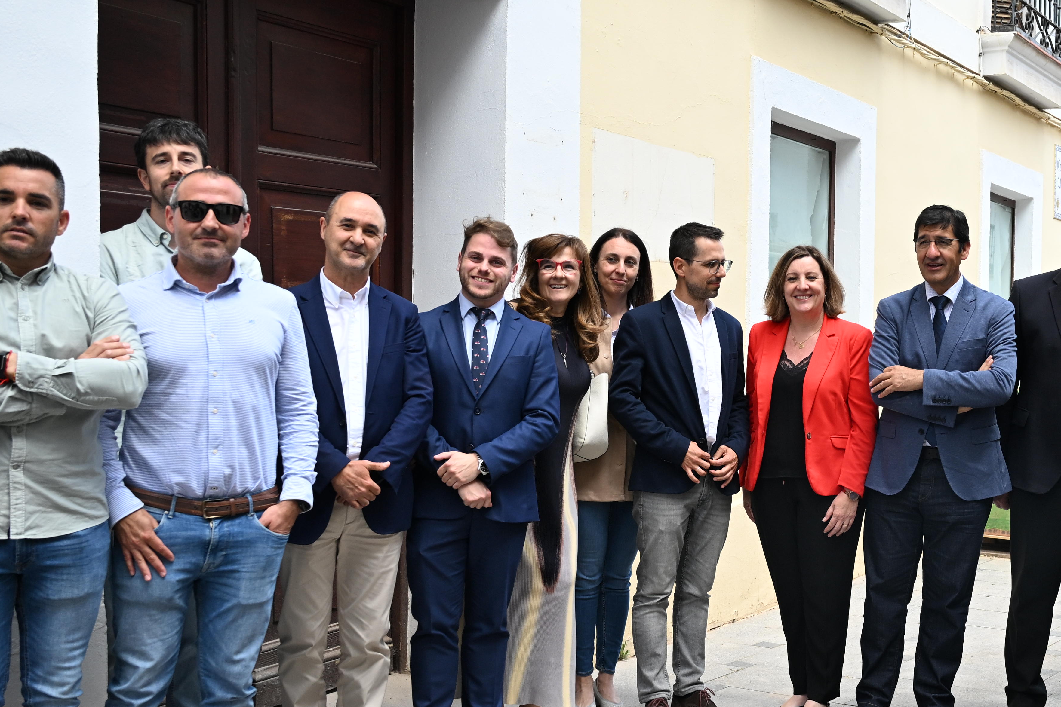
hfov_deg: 40.1
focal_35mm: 48
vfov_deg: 28.1
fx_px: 1415
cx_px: 783
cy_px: 394
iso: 640
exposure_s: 1/1000
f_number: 4.5
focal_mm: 28
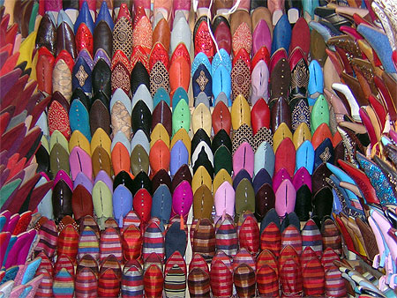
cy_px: 149
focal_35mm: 51
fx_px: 585
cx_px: 198
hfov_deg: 37.5
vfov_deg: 28.6
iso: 281
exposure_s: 1/60.1
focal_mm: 6.6
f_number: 3.1
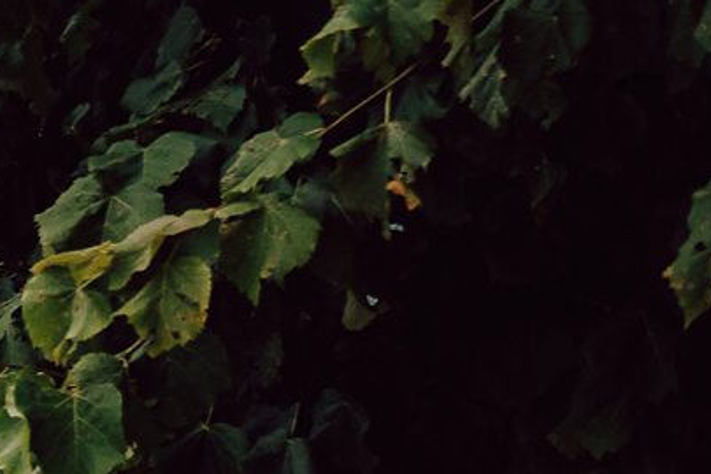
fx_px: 3278
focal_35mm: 166
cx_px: -1204
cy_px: 335
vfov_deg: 8.3
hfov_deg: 10.1
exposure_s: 1/200
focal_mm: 28
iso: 220
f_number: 2.8
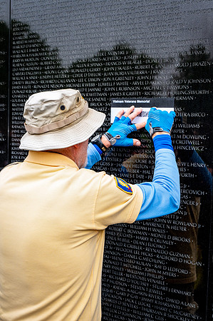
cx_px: 106
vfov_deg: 43.6
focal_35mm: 45
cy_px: 160
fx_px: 400
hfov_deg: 29.8
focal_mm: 45
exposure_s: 1/640
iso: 900
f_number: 8
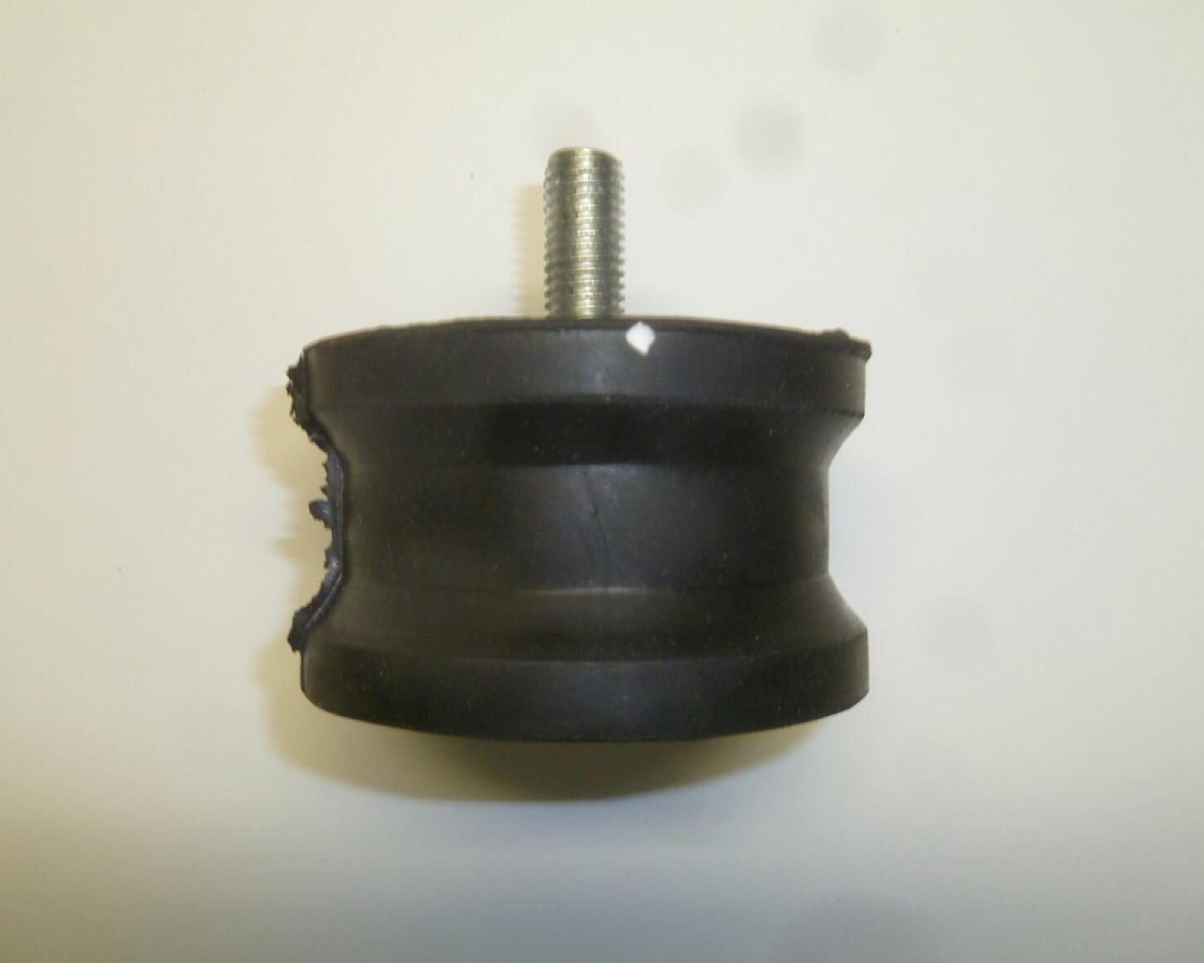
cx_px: 590
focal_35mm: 30
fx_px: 1069
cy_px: 468
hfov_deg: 58.8
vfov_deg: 48.5
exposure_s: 1/30
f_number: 3.3
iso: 200
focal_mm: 5
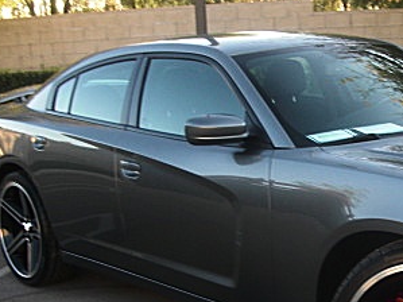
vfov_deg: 18.9
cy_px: 240
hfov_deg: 24.6
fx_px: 896
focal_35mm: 77
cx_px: 368
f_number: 2.8
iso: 50
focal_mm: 6.3
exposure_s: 1/60
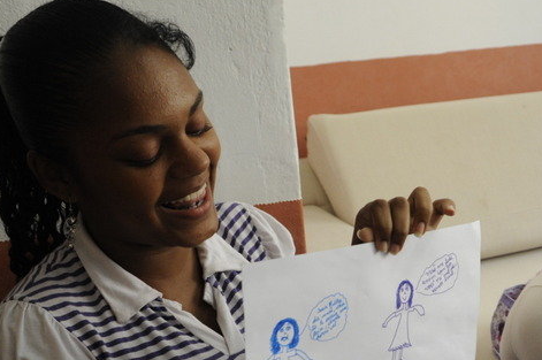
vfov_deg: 20.7
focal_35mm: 63
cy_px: 376
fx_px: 947
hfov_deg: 30.7
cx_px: 472
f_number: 6.3
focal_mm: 29
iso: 1600
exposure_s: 1/100
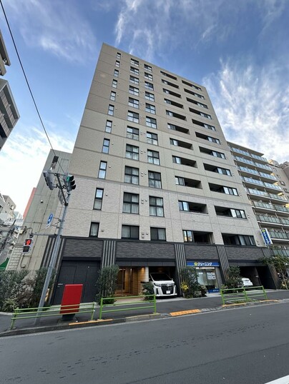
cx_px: 144
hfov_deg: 85.7
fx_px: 156
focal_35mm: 14
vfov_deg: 102.0
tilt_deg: +28.6
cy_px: 192
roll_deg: +0.5
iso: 50
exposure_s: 1/99
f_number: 2.2
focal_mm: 2.22
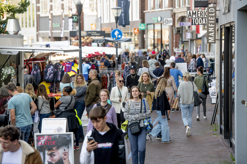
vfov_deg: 10.2
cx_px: 124
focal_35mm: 135
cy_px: 82
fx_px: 926
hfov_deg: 15.2
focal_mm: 135
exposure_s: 1/125
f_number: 5
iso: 64
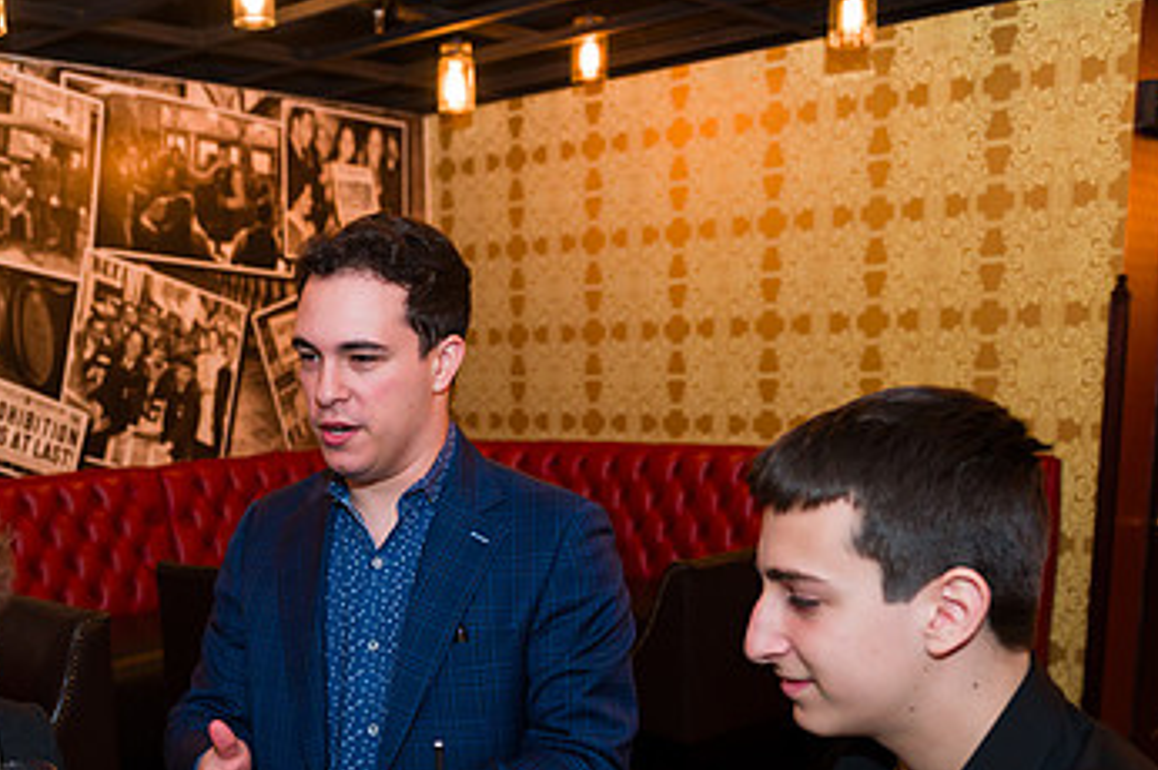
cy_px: 625
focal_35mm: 41
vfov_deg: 31.6
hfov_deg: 46.5
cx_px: 358
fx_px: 1318
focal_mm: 24
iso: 1250
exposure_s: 1/200
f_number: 4
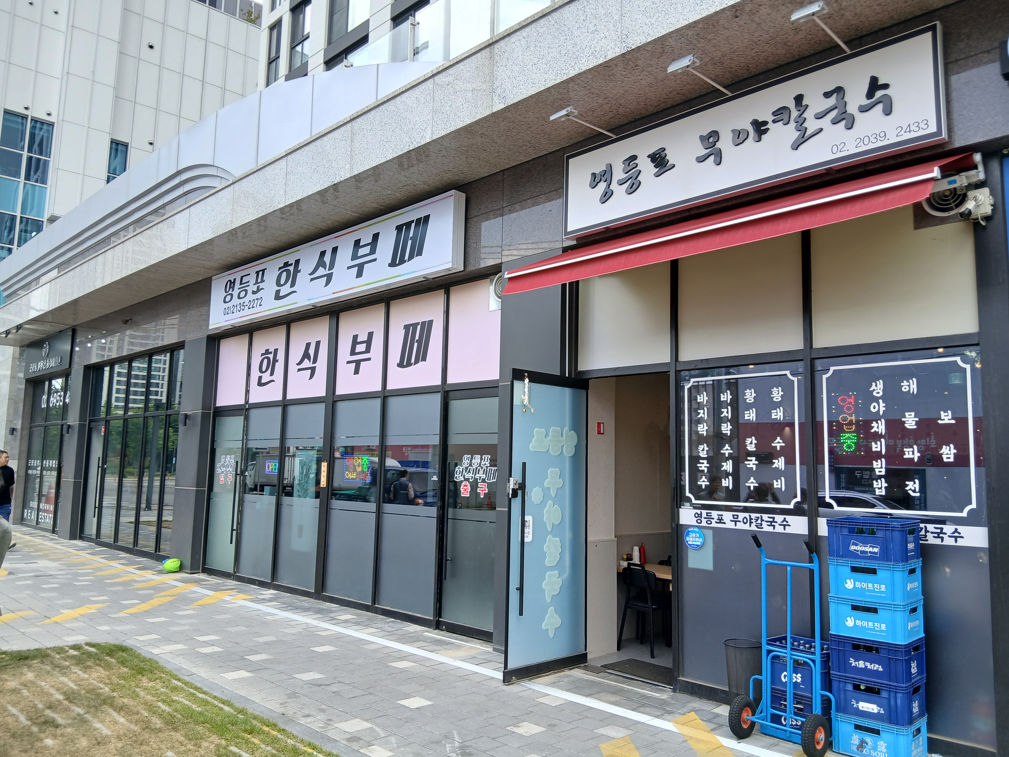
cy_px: 378
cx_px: 504
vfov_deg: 53.1
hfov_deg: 67.3
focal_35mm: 26
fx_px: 758
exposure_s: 1/120
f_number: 1.8
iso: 25
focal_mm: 3.98
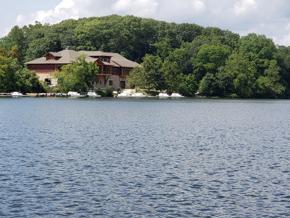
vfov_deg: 20.7
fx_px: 595
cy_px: 81
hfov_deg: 27.2
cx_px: 96
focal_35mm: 71
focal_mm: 6
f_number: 2.4
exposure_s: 1/598
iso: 32
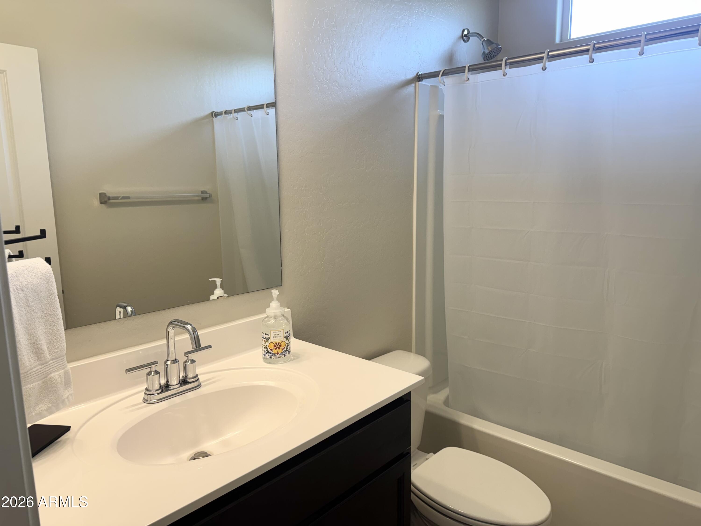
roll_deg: +1.9
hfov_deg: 71.6
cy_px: 263
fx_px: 486
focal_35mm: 24
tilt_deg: -7.6
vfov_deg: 56.8
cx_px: 350
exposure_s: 1/124
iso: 50
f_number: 1.78
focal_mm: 6.76
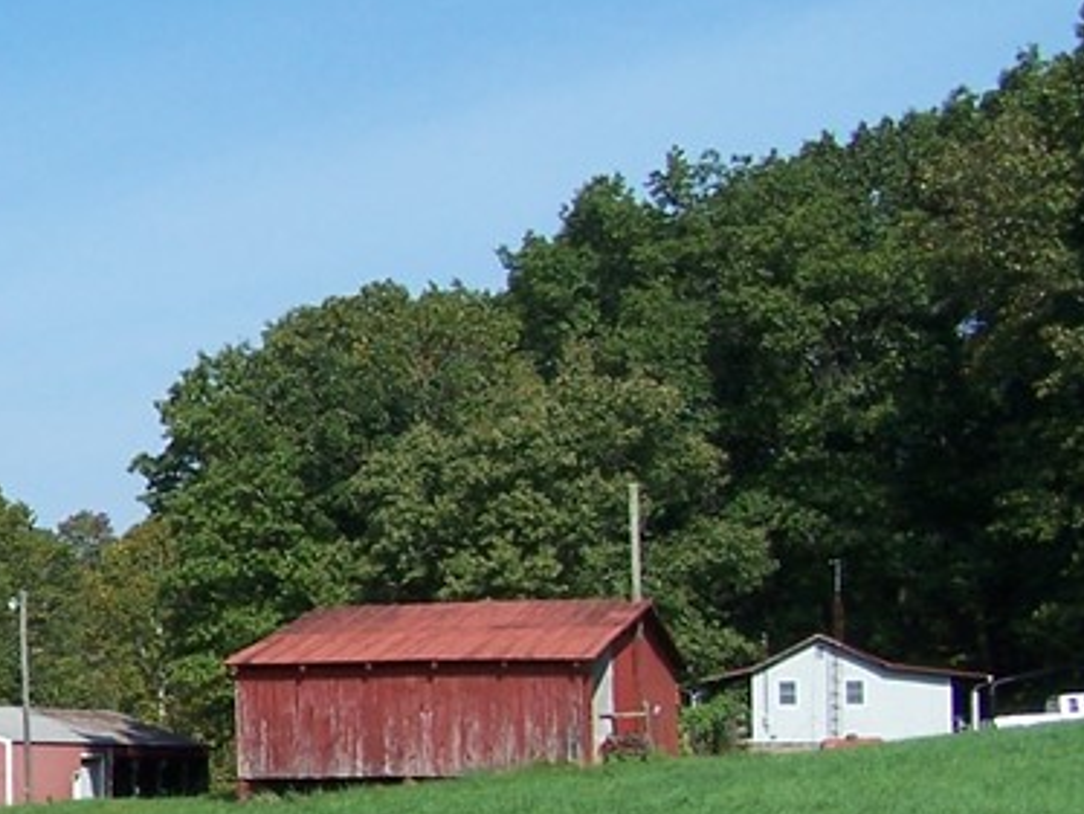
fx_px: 3259
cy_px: 527
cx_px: -348
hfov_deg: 17.6
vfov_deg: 14.2
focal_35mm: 104
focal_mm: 6.3
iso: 80
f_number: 4
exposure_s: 1/750
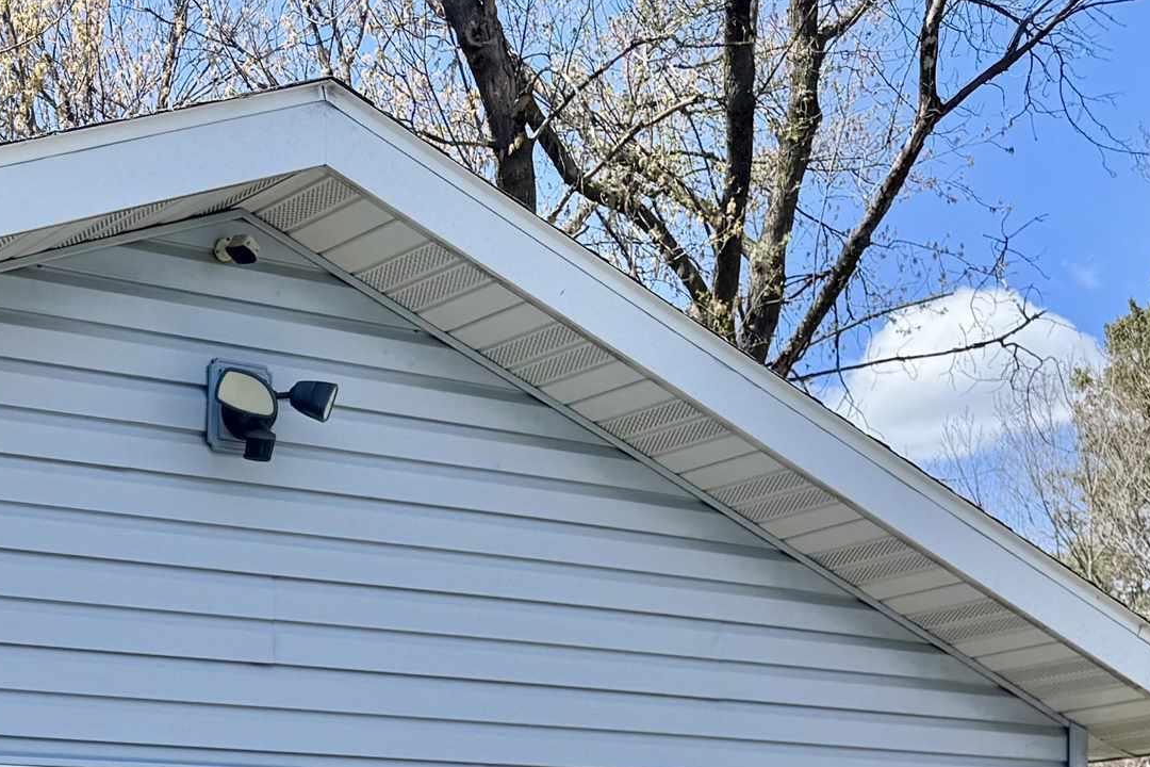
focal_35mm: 71
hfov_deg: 25.7
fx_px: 2268
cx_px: -201
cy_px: 1047
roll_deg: +0.5
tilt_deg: -0.9
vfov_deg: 17.7
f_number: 1.78
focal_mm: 6.76
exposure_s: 1/2252
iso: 80
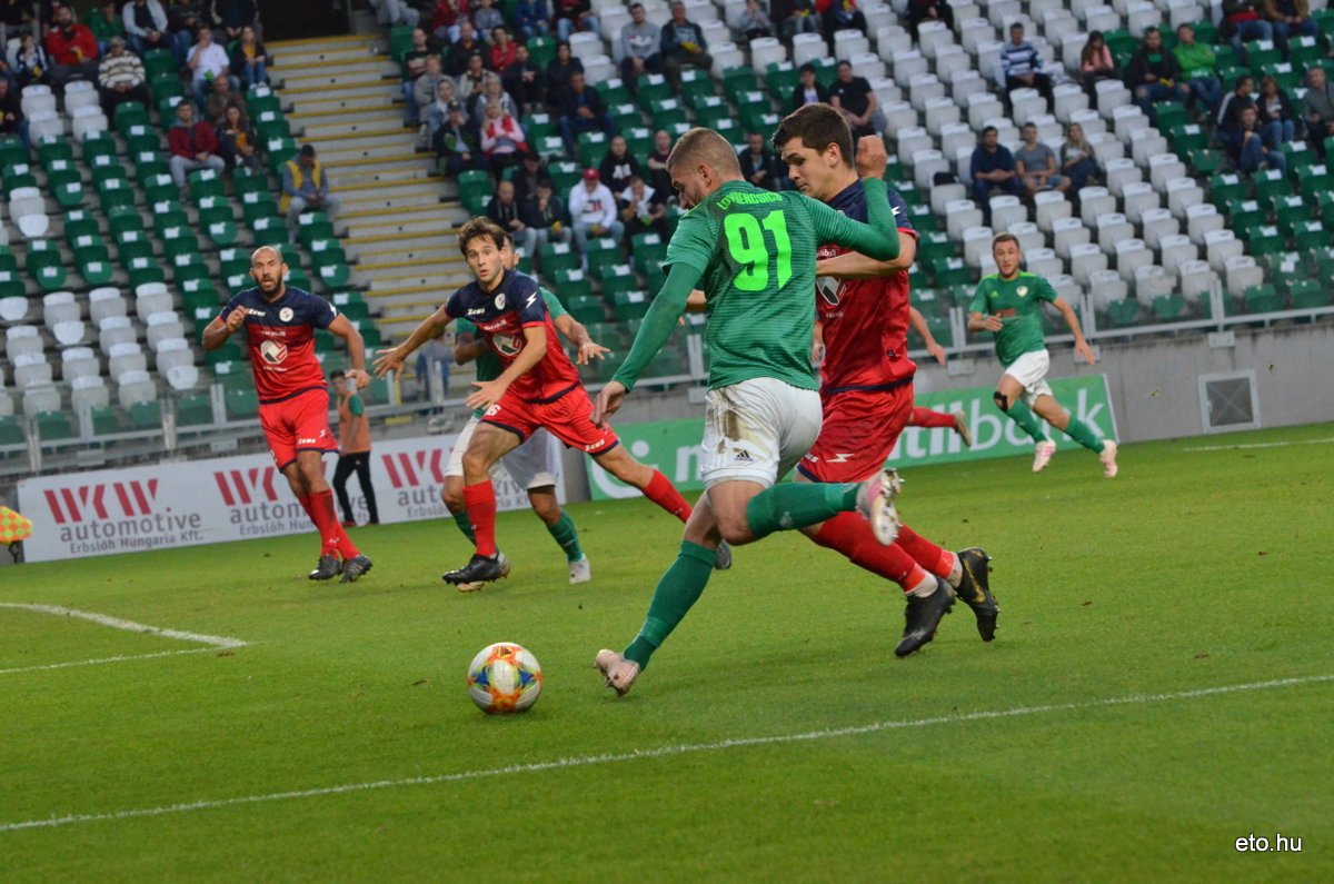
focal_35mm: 188
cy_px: 442
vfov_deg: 7.3
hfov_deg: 11.0
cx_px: 667
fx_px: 6934
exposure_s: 1/640
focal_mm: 125
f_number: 6.3
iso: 2500
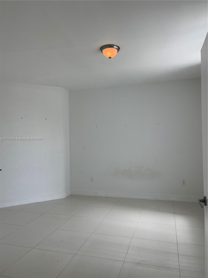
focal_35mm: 26
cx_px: 104
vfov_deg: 67.3
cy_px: 139
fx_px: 208
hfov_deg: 53.1
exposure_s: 1/267
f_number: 1.6
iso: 32
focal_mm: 5.1
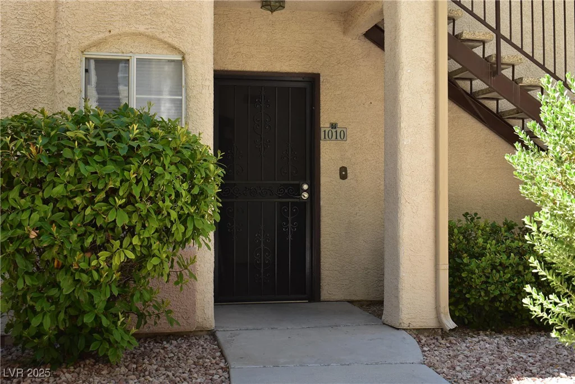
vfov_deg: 29.9
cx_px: 288
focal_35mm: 45
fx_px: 719
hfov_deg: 43.6
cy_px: 192
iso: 400
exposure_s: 1/160
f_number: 9
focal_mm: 30
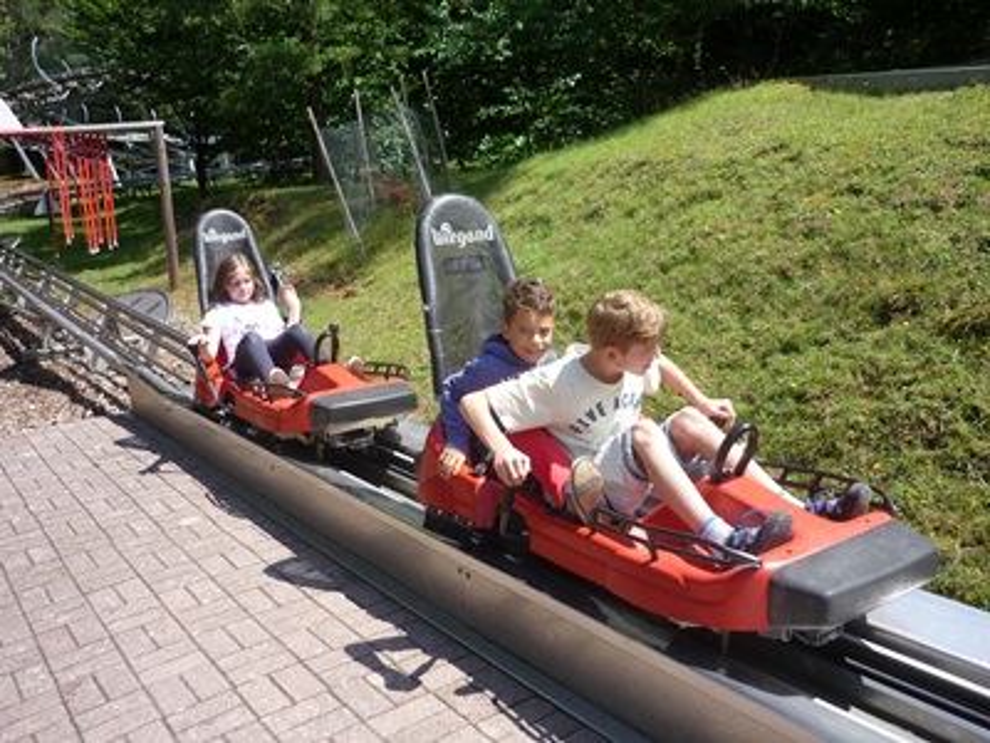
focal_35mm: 33
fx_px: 944
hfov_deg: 55.4
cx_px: 495
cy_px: 372
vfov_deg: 42.9
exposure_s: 1/640
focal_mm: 5.5
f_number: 2.8
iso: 100
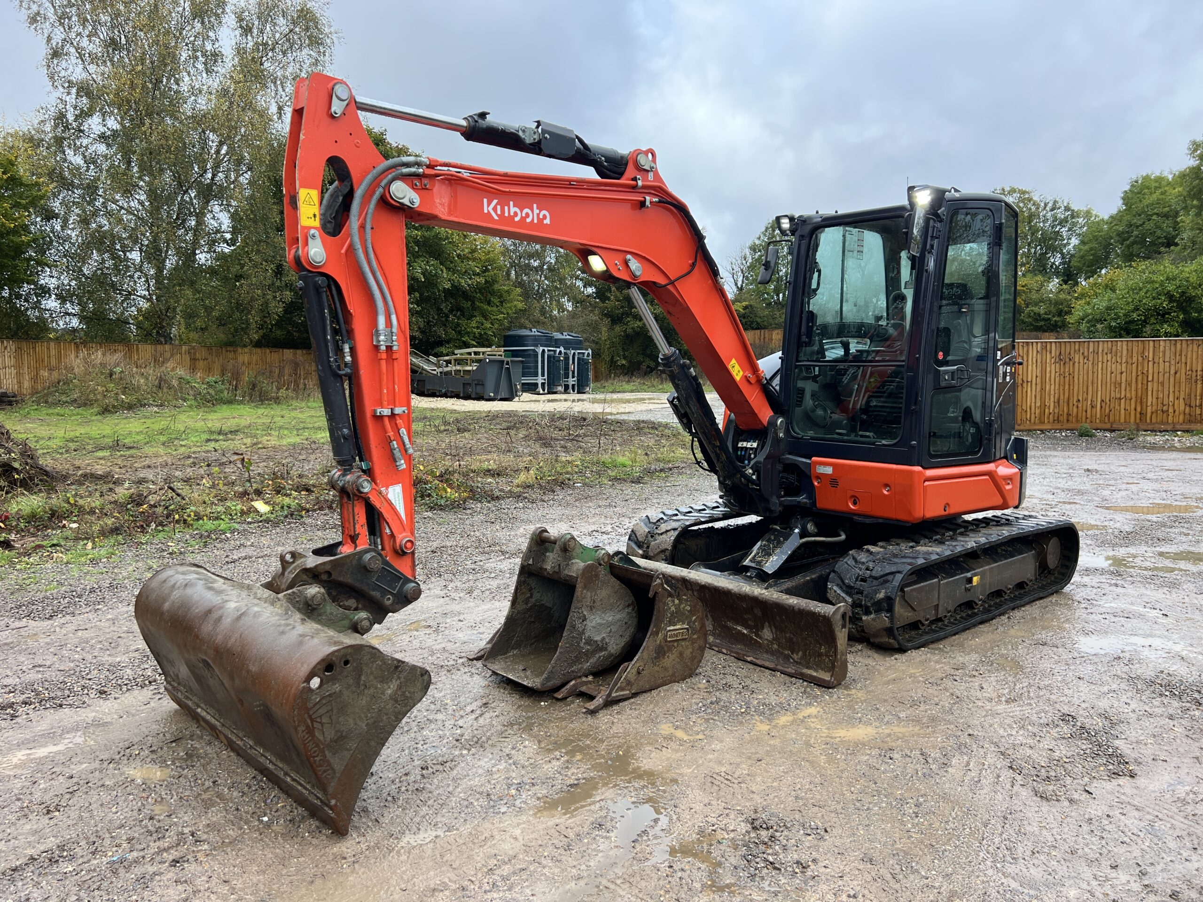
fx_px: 904
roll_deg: +0.8
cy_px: 451
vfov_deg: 53.1
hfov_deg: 67.3
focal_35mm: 26
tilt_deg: -4.3
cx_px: 602
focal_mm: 5.7
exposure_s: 1/674
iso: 50
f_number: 1.5
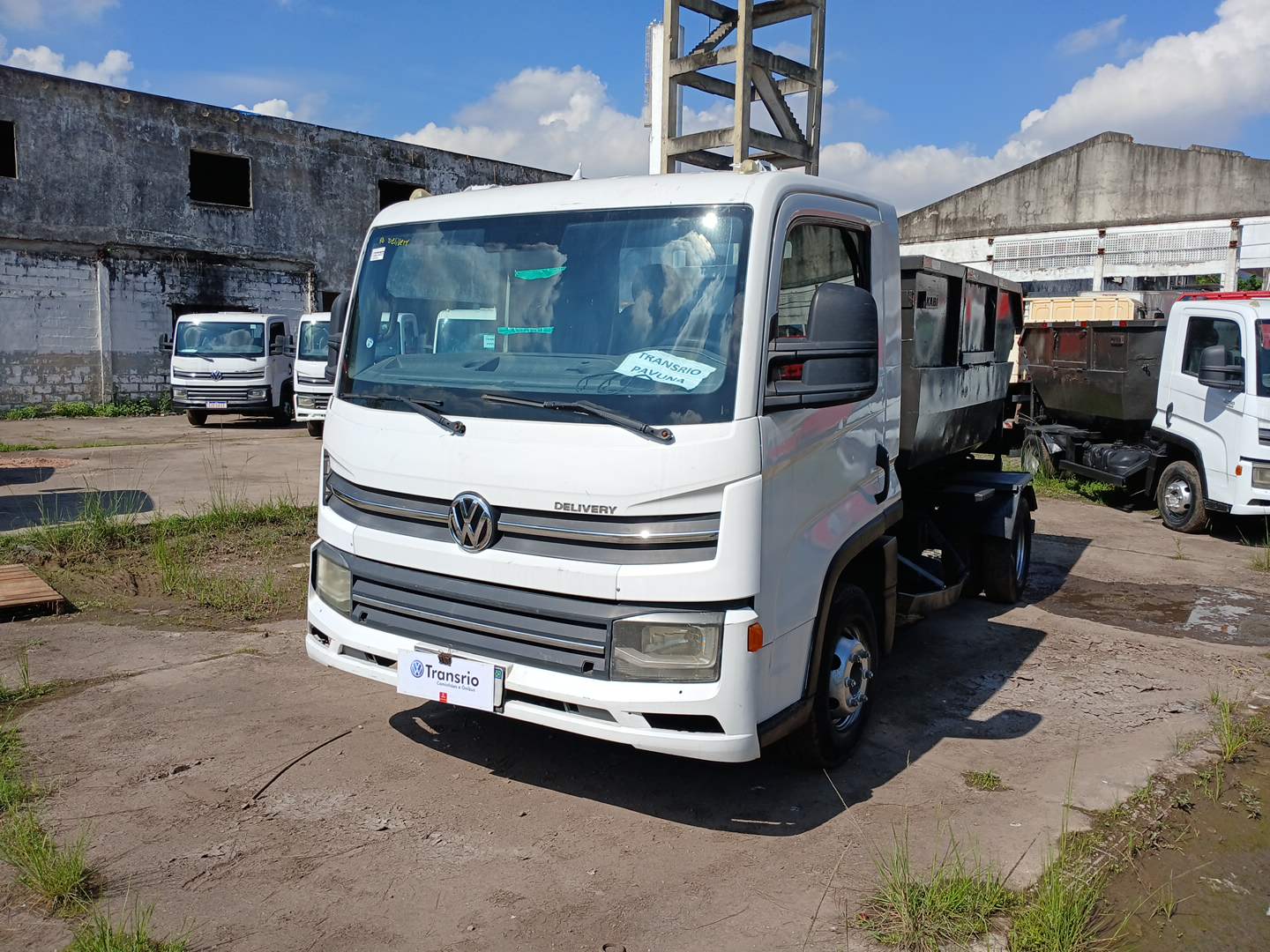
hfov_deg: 67.3
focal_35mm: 26
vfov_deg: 53.1
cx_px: 635
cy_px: 476
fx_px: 954
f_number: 1.8
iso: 21
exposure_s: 1/1052
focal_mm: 3.98
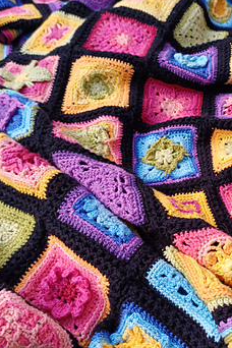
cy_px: 213
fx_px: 367
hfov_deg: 34.4
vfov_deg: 50.3
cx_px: 170
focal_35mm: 38
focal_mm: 4.65
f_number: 1.8
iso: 64
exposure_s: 1/100
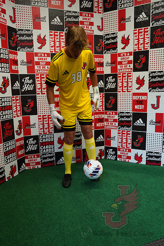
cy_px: 123
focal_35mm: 28
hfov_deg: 46.4
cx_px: 82
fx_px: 191
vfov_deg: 65.5
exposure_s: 1/160
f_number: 4
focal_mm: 28
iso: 1000
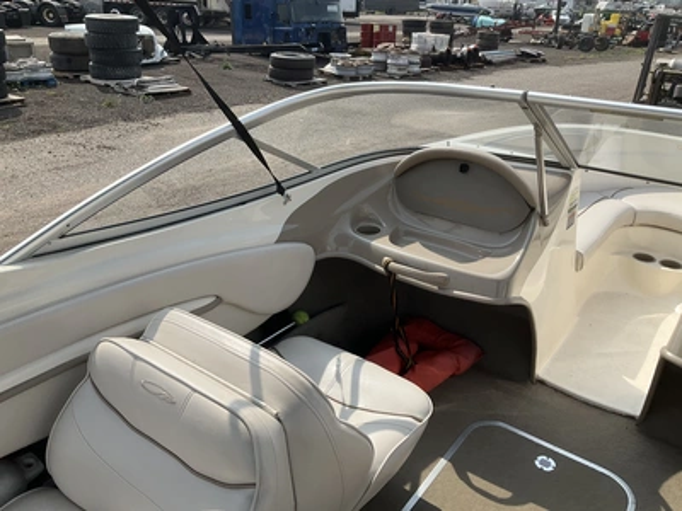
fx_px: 571
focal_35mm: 29
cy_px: 256
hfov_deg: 61.7
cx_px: 341
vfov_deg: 48.2
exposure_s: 1/1675
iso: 25
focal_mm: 3
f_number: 1.8
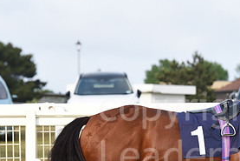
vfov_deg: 4.2
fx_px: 2161
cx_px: 213
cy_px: 163
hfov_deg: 6.3
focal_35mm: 324
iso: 800
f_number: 5.6
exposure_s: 1/1250
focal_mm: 155
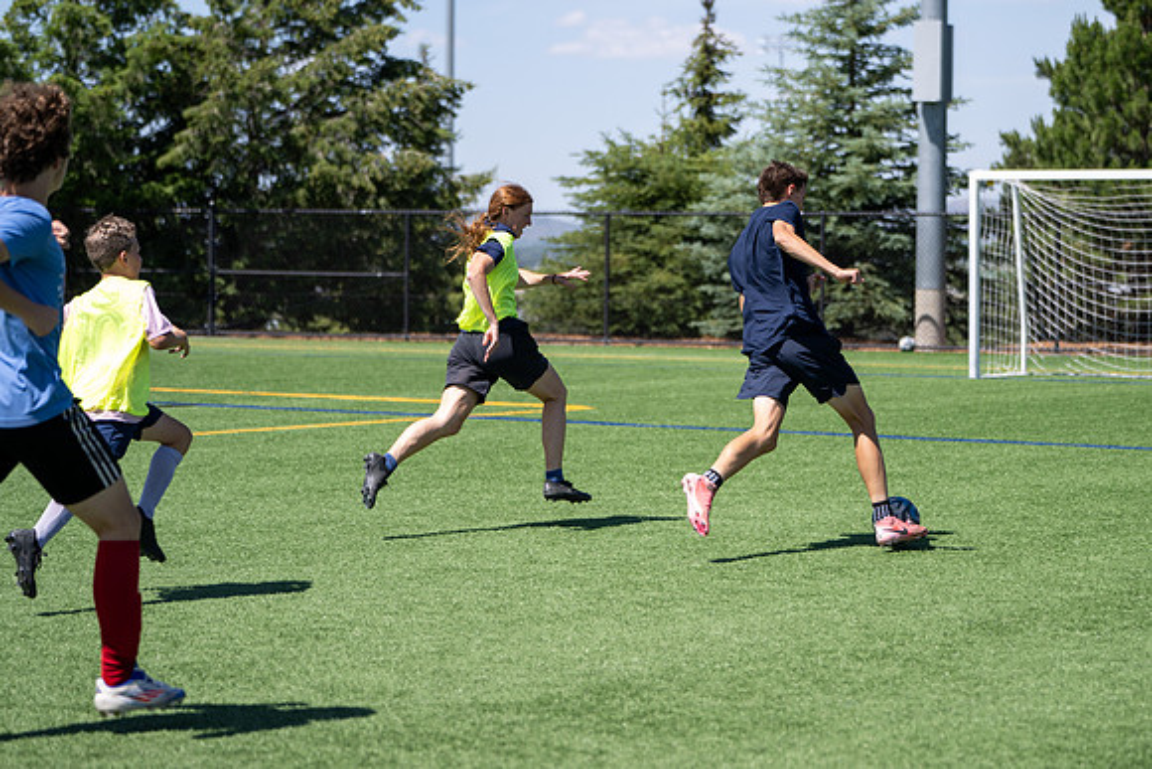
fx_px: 3270
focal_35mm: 102
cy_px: 323
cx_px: 645
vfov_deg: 13.4
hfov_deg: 20.0
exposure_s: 1/800
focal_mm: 88
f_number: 2.8
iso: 50
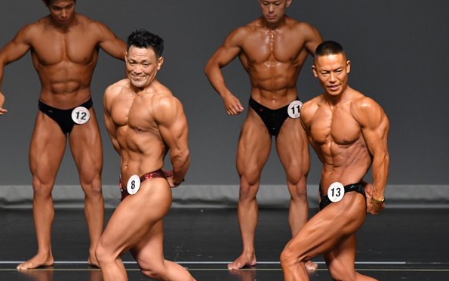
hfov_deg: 4.6
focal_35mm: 458
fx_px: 5605
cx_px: 222
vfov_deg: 2.9
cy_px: 185
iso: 2500
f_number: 5.6
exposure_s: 1/400
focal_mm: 230
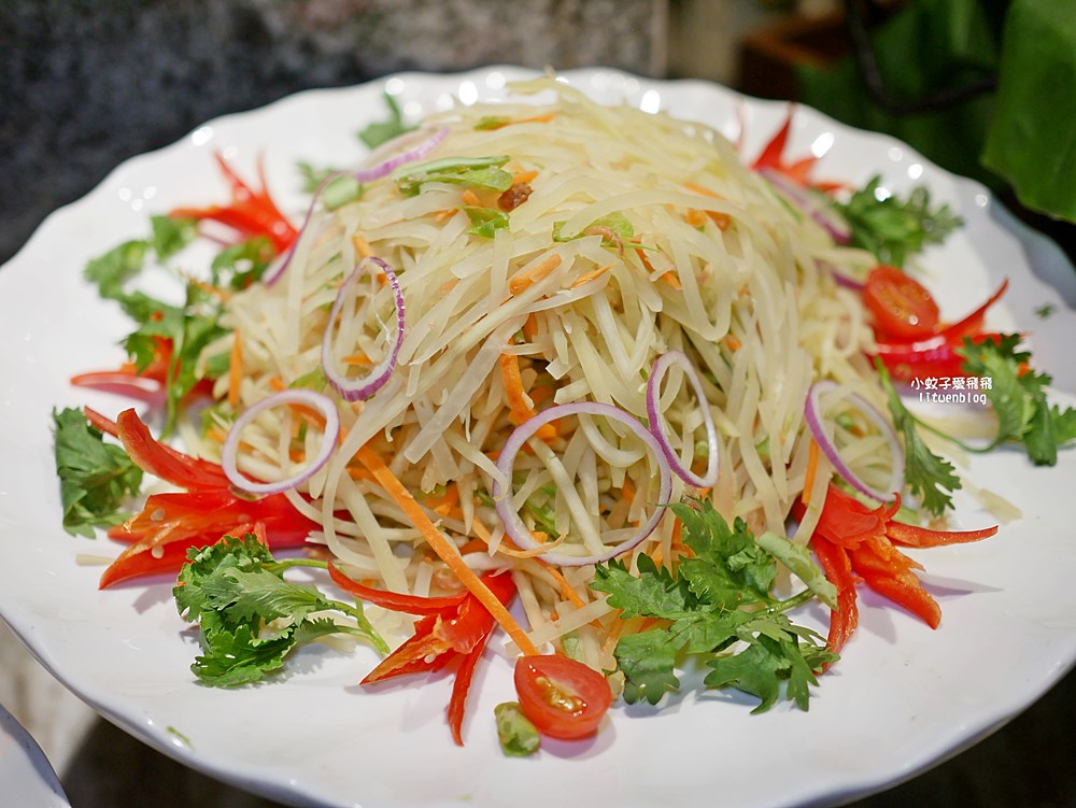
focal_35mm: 50
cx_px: 538
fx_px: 1555
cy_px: 404
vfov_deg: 29.1
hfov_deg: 38.2
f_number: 1.8
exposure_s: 1/400
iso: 200
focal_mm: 25
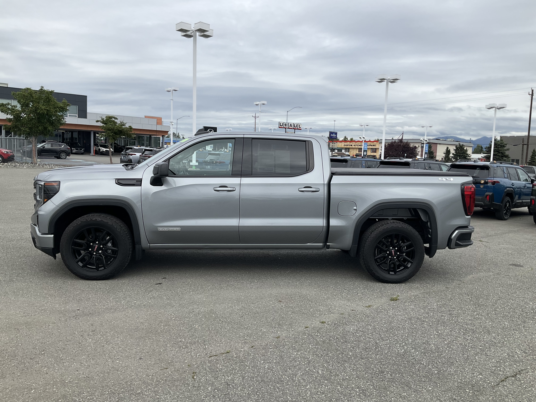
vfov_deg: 48.2
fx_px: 449
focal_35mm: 29
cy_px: 201
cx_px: 268
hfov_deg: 61.7
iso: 25
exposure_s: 1/1279
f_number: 1.8
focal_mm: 3
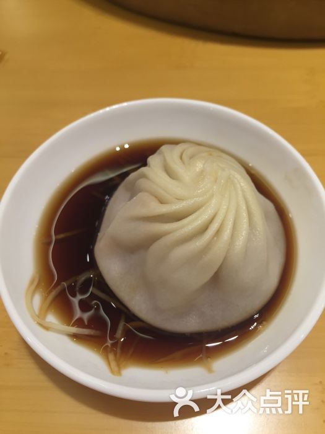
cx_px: 162
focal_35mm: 29
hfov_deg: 48.2
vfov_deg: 61.7
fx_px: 363
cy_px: 217
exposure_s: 1/33
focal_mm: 4.15
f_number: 2.2
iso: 80
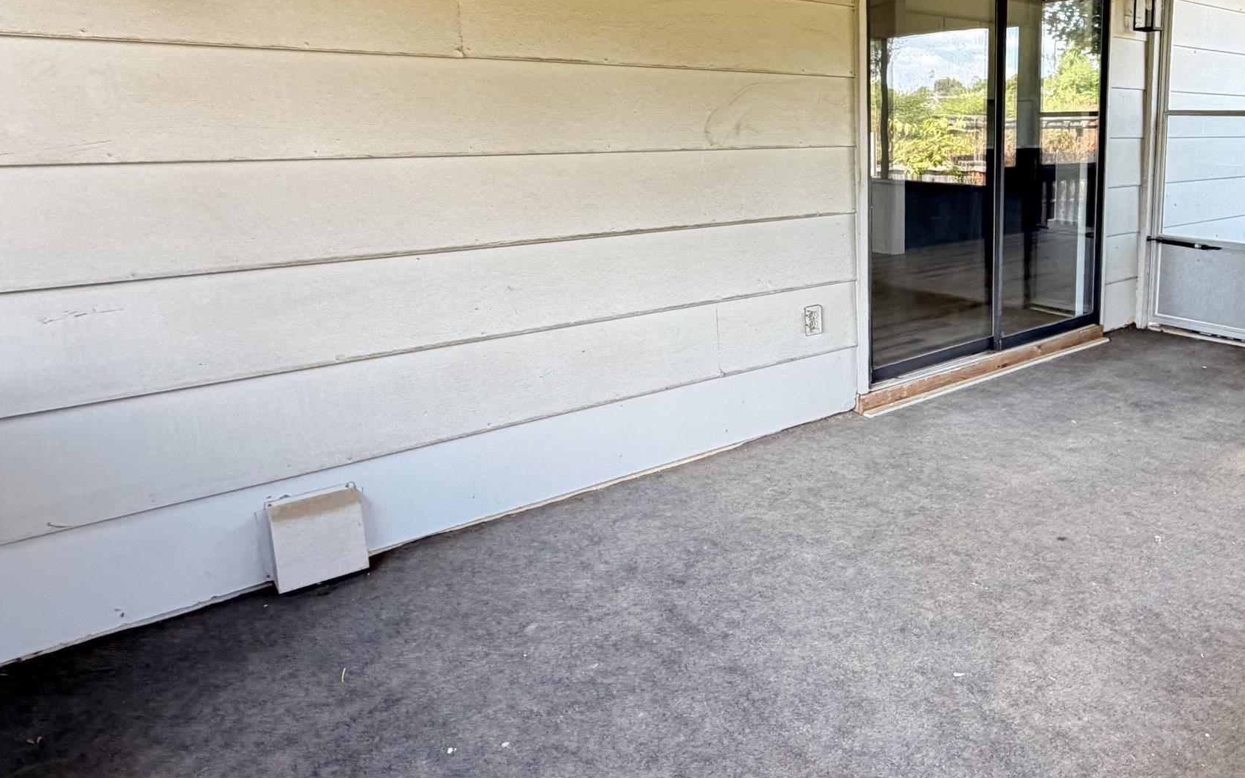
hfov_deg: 64.6
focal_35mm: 27
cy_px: 263
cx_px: 923
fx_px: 916
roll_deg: -0.2
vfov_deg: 45.4
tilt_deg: -10.0
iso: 320
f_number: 2.2
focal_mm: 2.22
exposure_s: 1/121
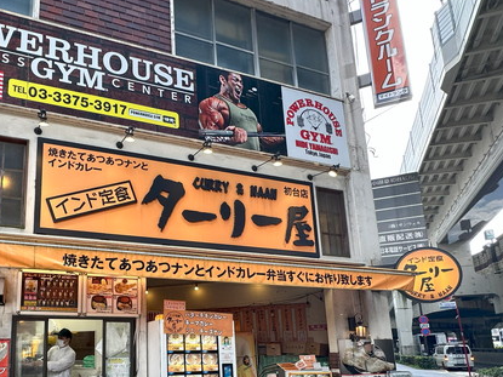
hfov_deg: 62.5
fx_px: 392
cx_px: 141
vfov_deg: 49.5
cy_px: 278
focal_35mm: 27
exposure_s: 1/100
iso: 40
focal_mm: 2.22
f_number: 2.2
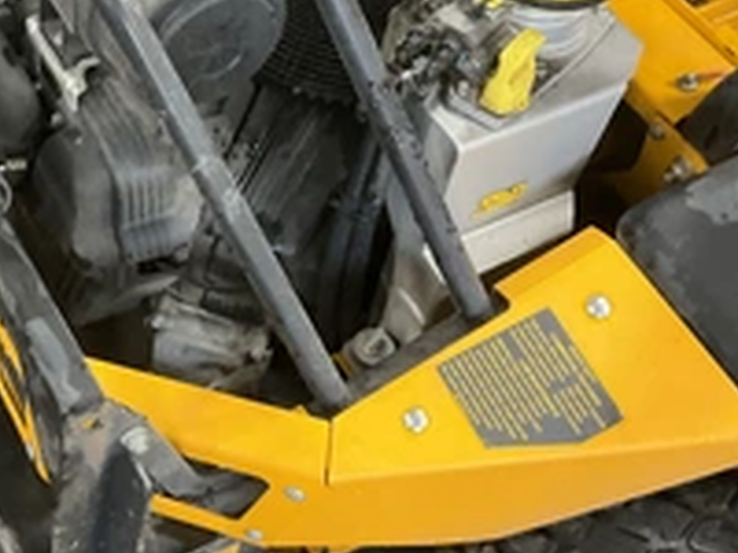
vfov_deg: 25.2
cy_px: 221
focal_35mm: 58
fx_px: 1237
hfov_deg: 32.5
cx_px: 173
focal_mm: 3
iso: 320
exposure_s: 1/30
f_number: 1.8
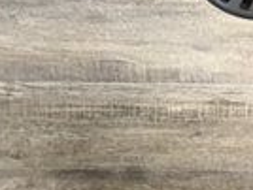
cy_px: 623
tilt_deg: -42.5
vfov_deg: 7.0
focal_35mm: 183
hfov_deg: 8.9
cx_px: -500
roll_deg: +1.1
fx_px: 1340
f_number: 1.78
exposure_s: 1/15
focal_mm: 6.76
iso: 100
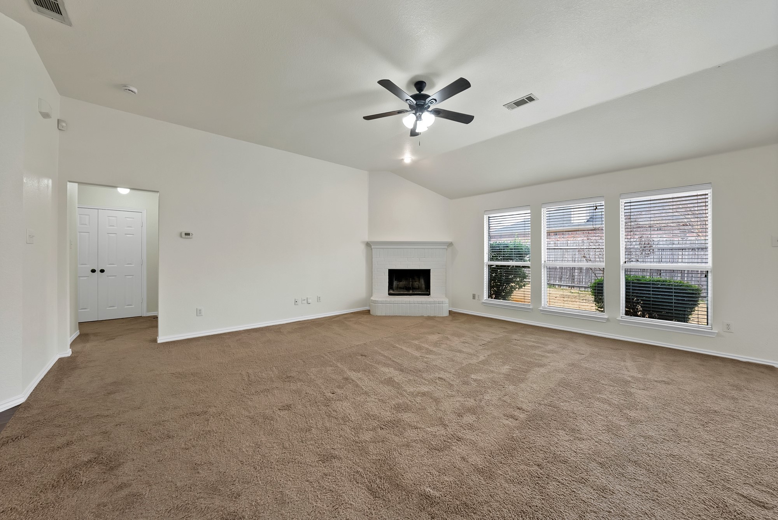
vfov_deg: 90.1
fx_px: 259
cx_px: 389
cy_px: 260
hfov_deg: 112.6
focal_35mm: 12
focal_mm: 12
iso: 640
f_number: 9
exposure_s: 1/5
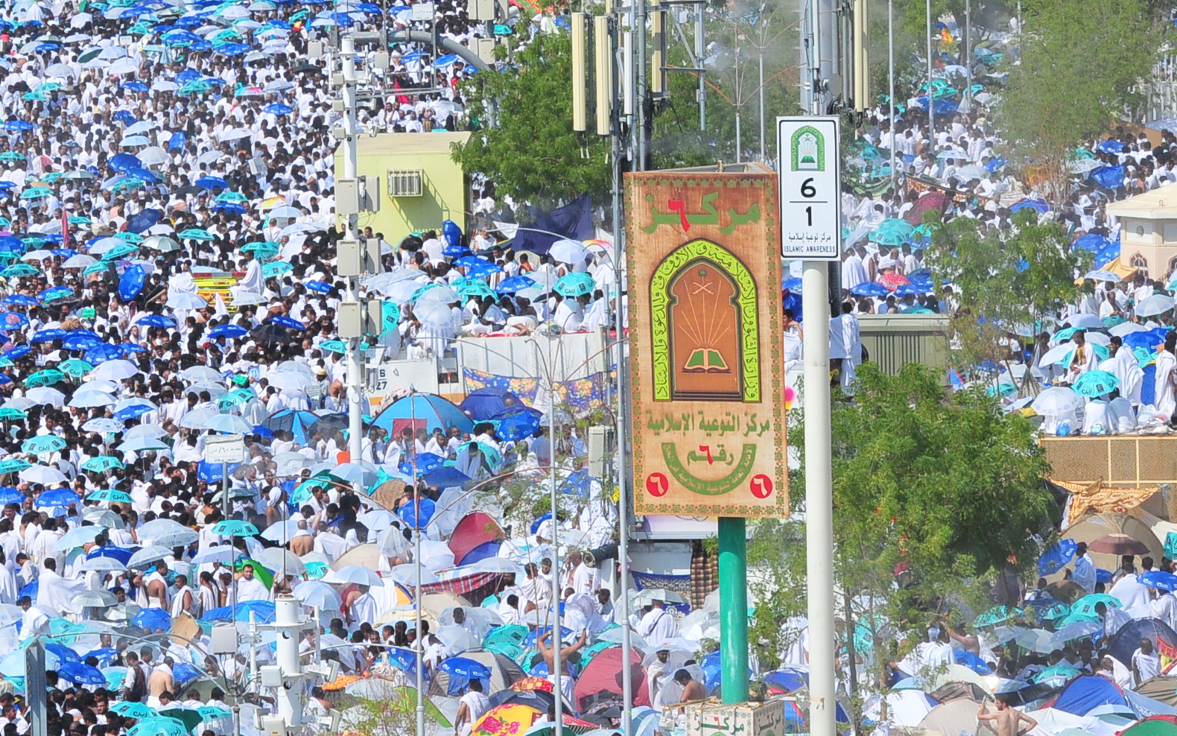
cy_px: 15
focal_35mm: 348
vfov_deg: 3.8
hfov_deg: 6.0
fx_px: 11164
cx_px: 393
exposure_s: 1/640
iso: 400
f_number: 13
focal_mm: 112
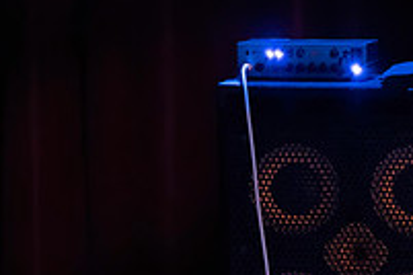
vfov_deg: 0.9
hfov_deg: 1.4
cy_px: 447
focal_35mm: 1515
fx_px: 17379
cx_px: 651
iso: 5000
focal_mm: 400
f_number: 5.6
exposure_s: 1/250
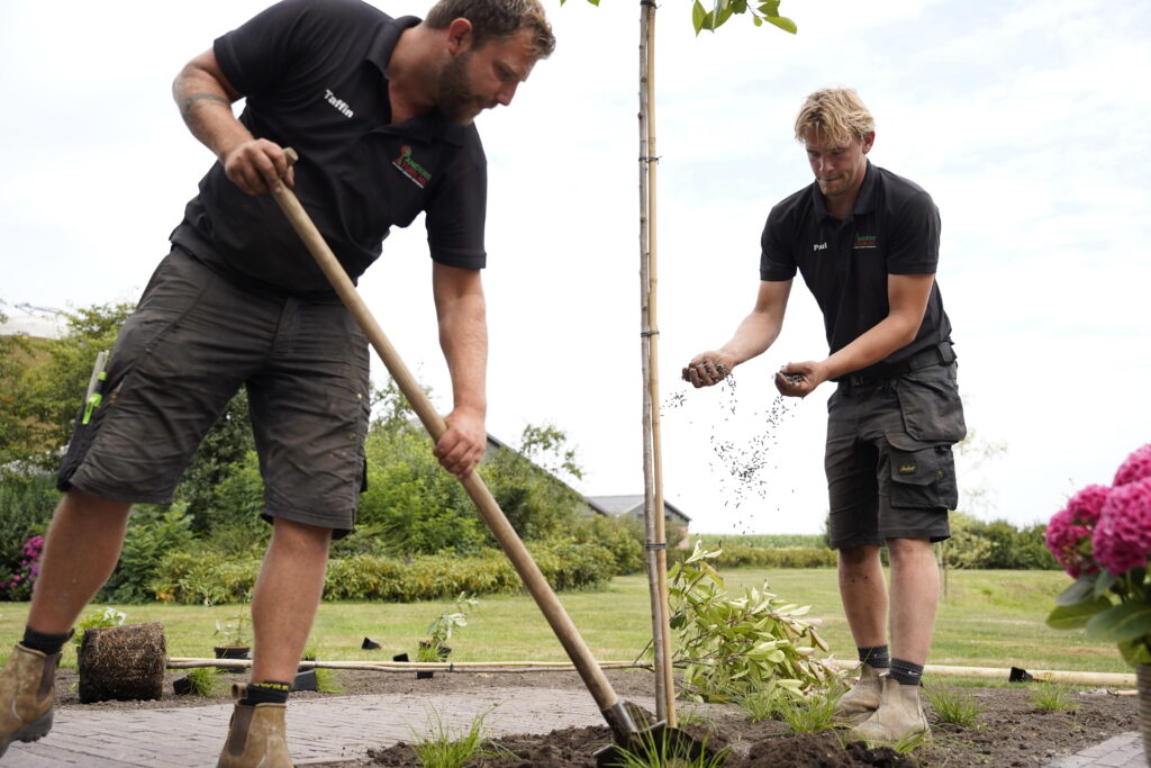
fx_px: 1132
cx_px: 576
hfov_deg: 53.9
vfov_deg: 37.5
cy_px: 384
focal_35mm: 35
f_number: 3.5
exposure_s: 1/1250
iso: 320
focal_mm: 35.4
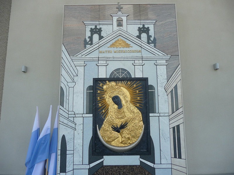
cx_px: 117
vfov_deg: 49.7
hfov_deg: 63.4
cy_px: 88
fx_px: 189
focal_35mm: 28
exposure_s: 1/250
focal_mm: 4.7
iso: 100
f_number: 3.3
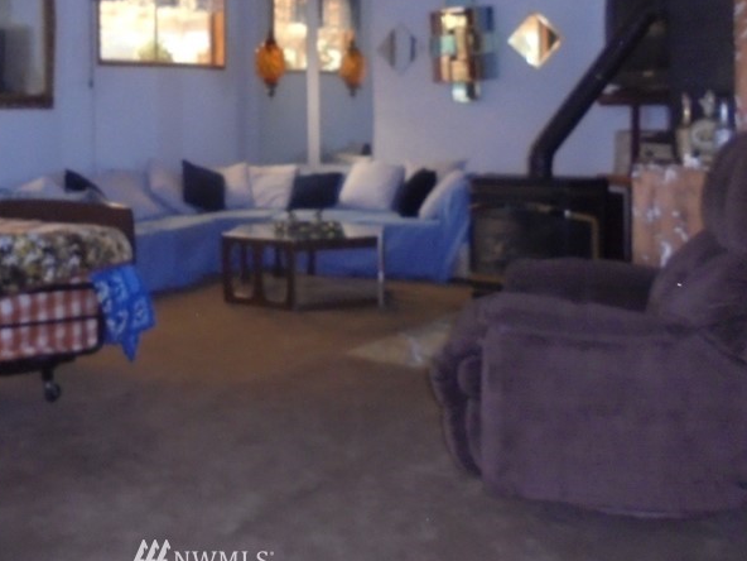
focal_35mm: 45
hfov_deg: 41.1
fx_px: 971
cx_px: 203
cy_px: 118
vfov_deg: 31.4
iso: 400
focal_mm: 4.6
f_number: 3.5
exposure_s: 1/30
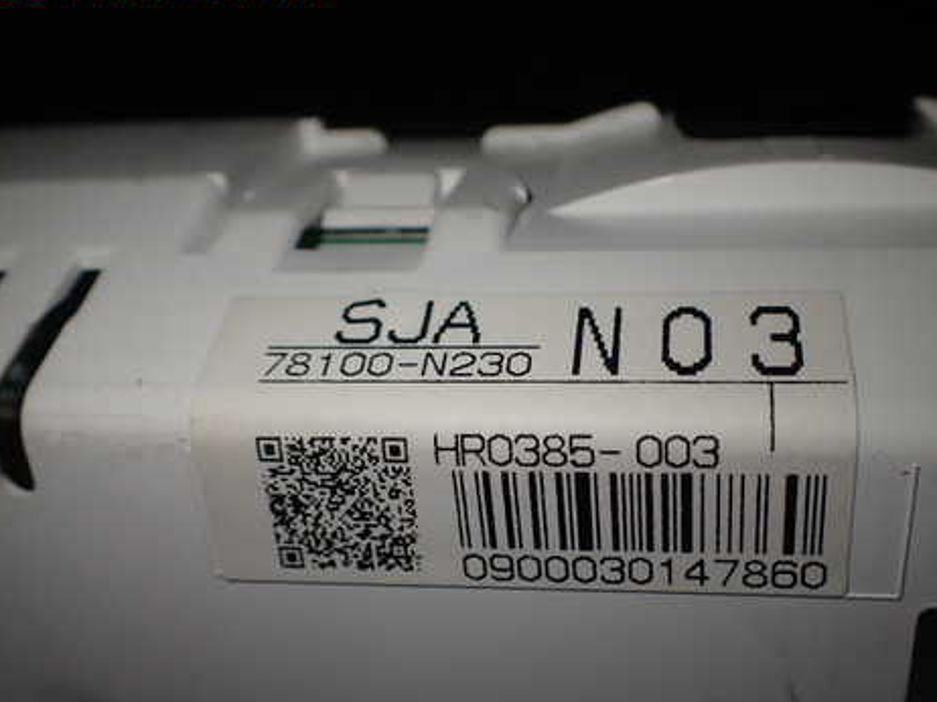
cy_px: 416
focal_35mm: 39
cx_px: 556
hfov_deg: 47.6
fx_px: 1055
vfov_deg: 36.7
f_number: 2.3
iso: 100
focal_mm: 5.4
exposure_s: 1/200
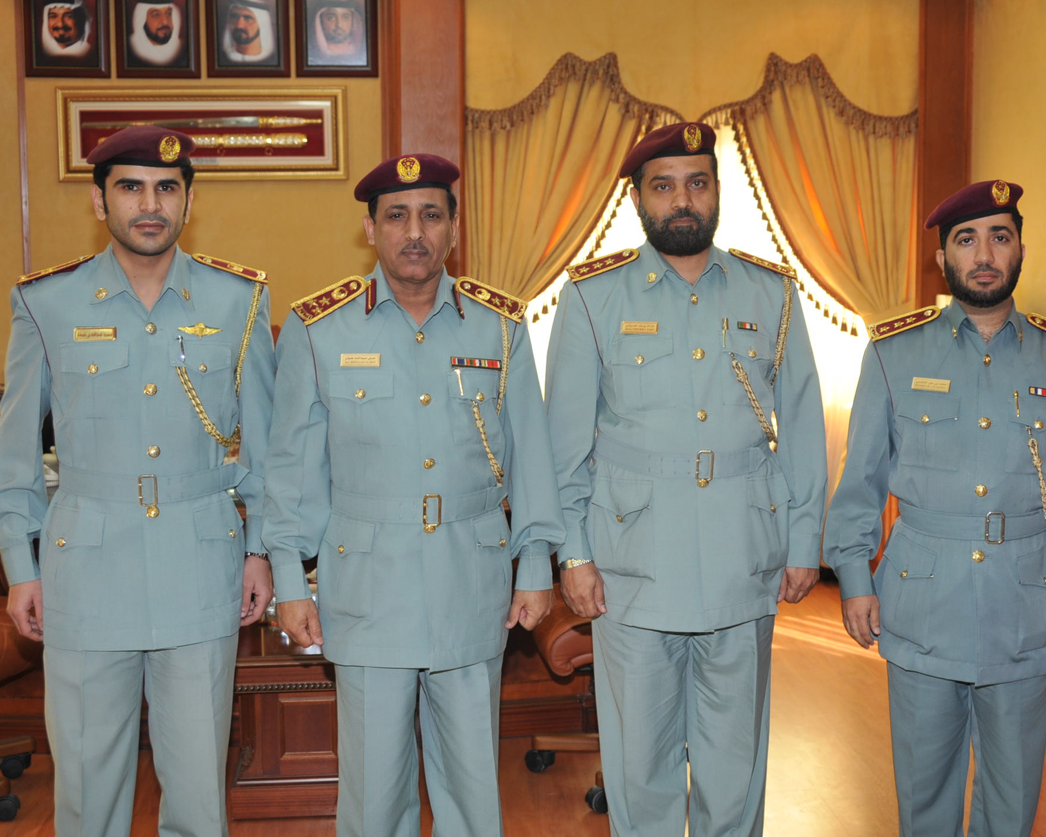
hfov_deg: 32.4
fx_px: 1796
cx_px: 617
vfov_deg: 26.2
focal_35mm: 58
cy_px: 420
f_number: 5
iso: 250
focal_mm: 34
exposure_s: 1/30
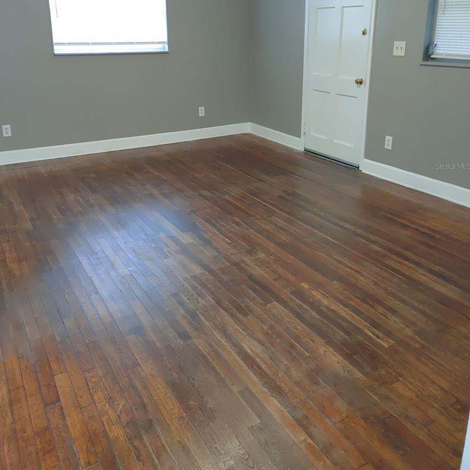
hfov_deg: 52.5
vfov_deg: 51.8
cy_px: 166
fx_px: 476
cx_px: 235
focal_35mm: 31
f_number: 1.8
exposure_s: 1/20
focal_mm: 5.58
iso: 200
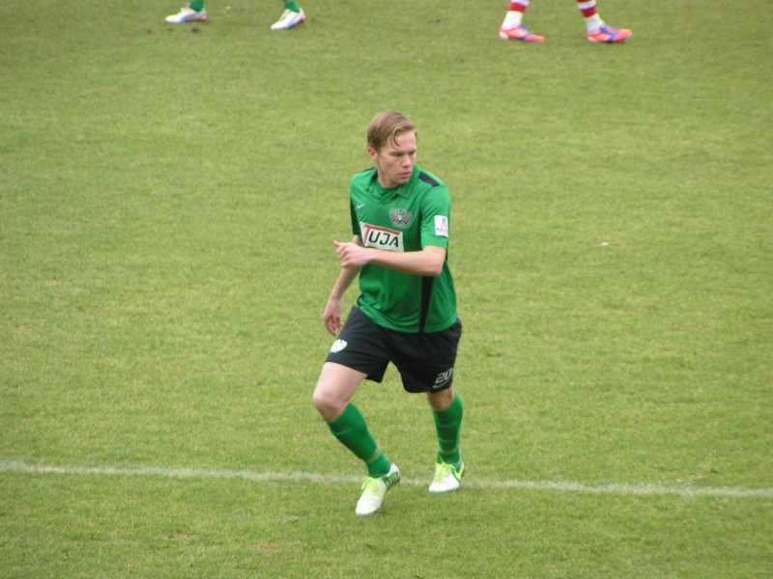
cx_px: 386
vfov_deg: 4.4
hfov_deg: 5.8
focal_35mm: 340
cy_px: 290
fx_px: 7592
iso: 200
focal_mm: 52
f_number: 3.5
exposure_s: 1/400
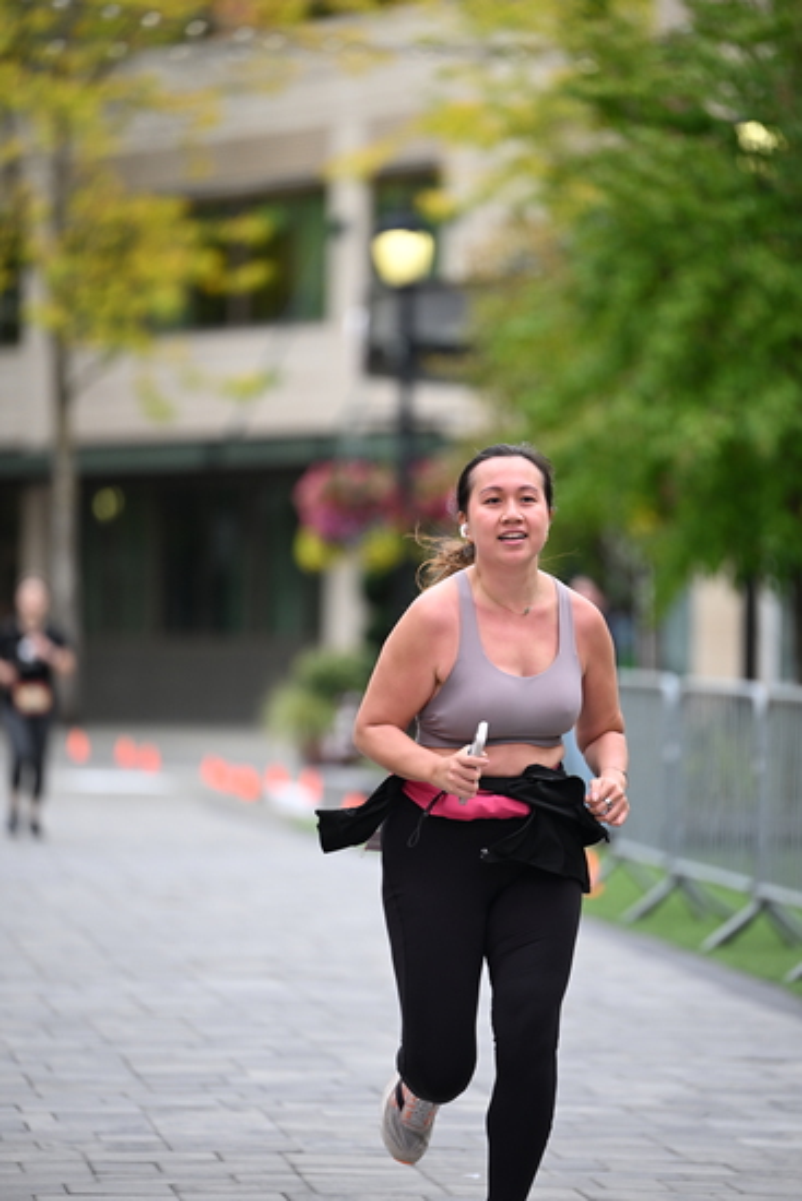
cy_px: 600
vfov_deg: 10.3
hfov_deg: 6.9
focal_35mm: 200
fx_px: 6679
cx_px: 401
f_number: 2.8
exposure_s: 1/1600
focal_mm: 200
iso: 640
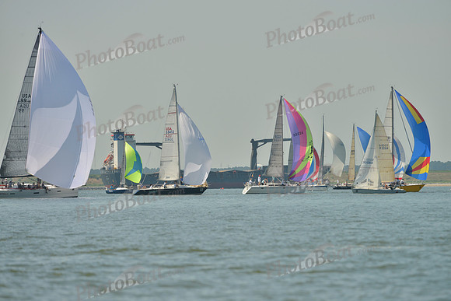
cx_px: 226
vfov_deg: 3.4
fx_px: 5012
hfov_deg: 5.2
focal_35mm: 400
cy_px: 150
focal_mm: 400
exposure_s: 1/1000
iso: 200
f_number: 8
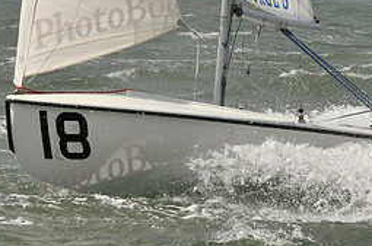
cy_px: 66
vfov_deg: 5.7
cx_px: 312
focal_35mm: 239
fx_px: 2465
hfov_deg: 8.6
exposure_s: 1/800
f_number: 10
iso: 200
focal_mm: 70
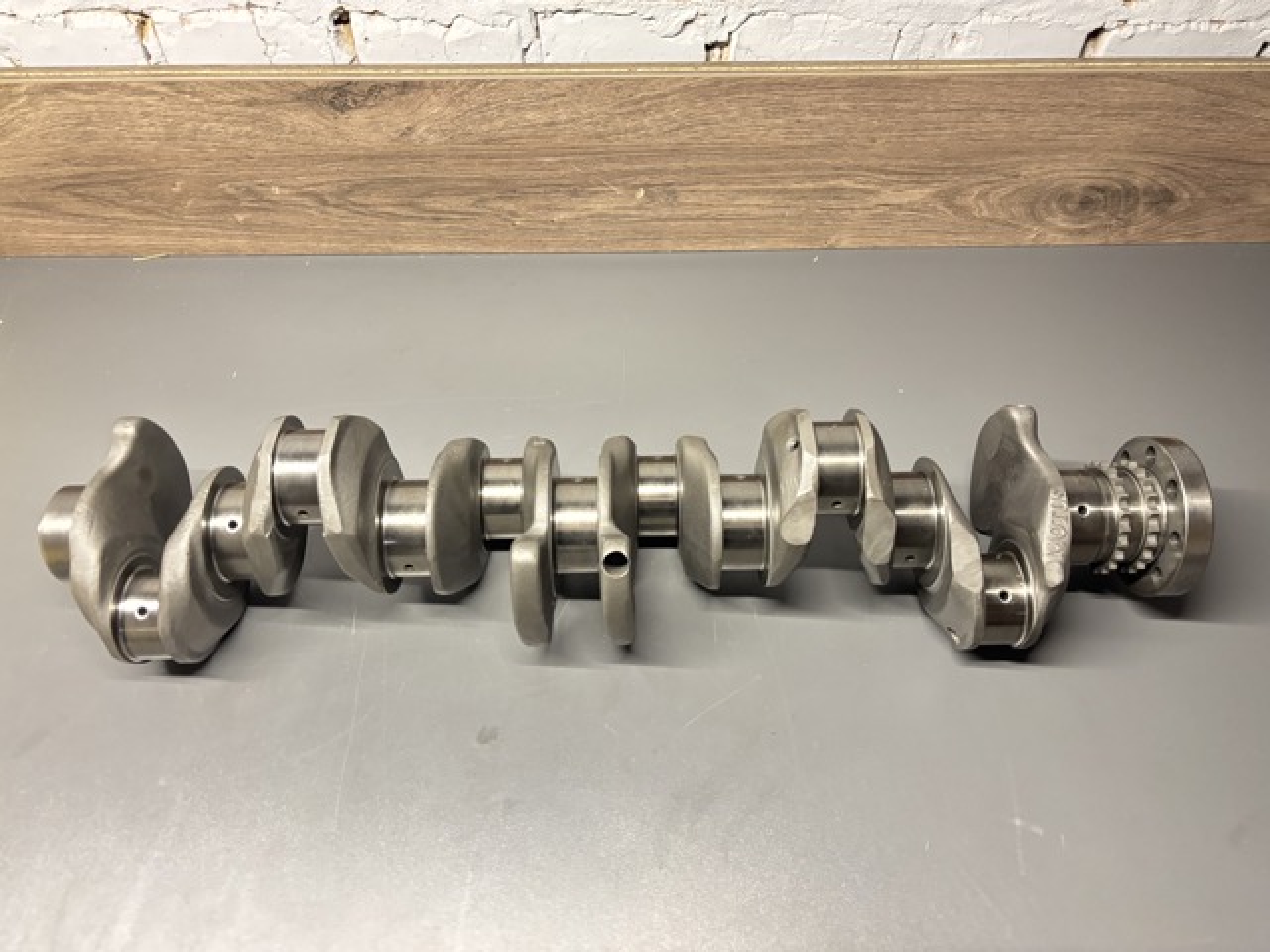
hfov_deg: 67.3
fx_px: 954
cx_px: 635
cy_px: 476
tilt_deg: -51.8
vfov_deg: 53.1
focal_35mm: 26
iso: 500
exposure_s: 1/45
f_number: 1.6
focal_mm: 5.96
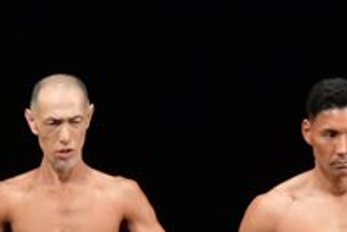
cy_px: 411
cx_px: 55
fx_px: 8183
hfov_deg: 2.4
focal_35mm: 849
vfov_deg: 1.6
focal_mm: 145
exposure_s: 1/400
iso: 4000
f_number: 5.6
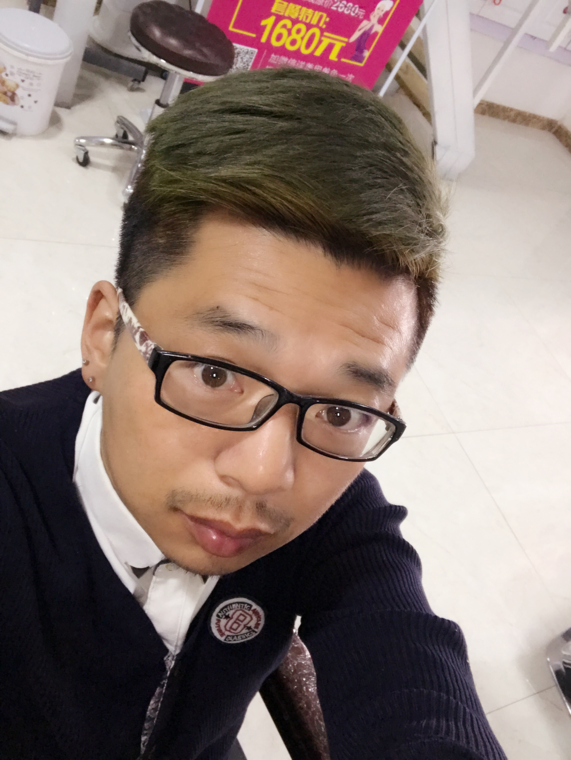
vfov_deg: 56.8
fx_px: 703
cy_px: 380
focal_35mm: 32
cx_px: 286
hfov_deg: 44.2
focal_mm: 2.87
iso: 100
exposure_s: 1/33
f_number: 2.2
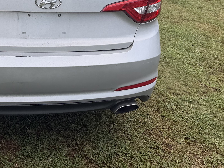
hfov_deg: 30.8
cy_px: 0
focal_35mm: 60
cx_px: 23
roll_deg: -6.0
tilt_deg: -11.4
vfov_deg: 23.4
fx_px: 388
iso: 80
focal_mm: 6.76
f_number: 1.78
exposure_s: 1/1139
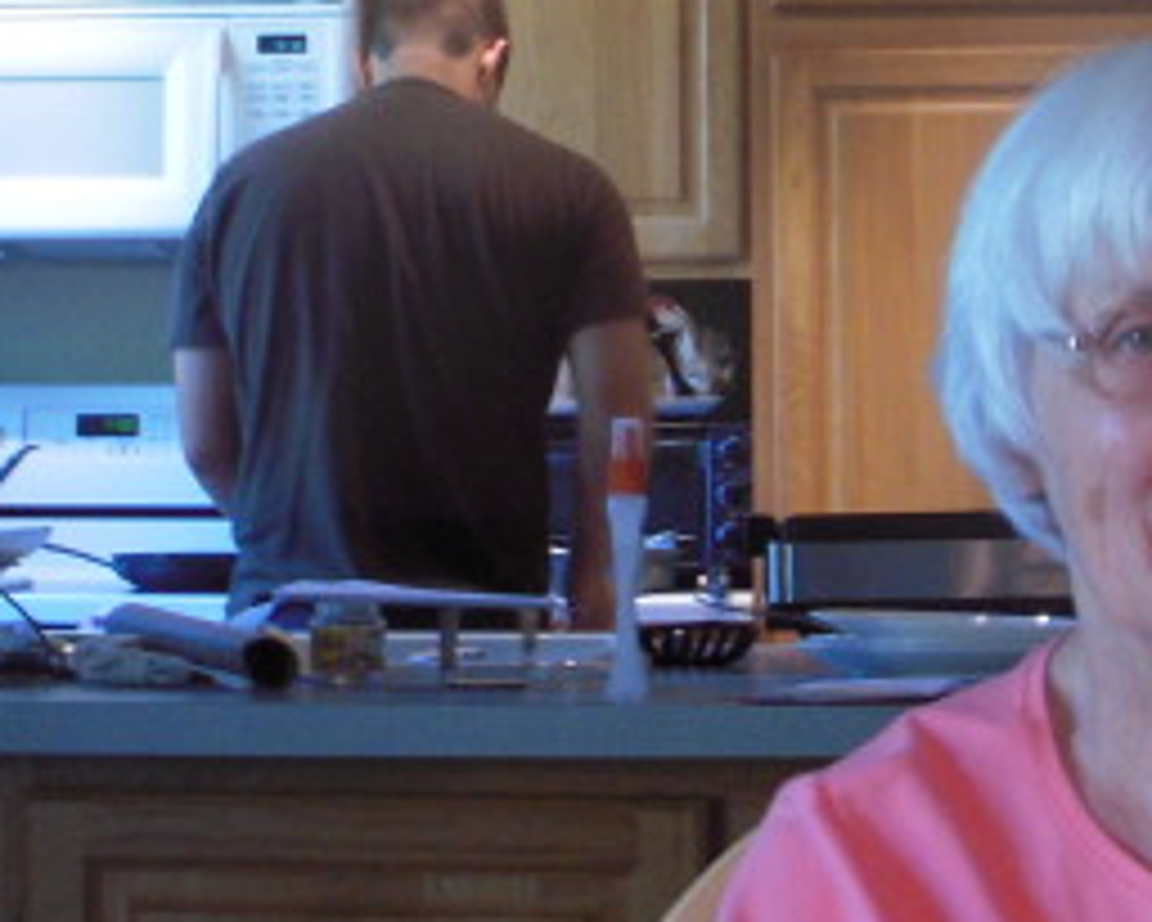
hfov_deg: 16.6
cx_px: 616
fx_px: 3956
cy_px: 135
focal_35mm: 116
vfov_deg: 13.2
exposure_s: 1/20
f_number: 3.3
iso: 200
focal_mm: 6.3
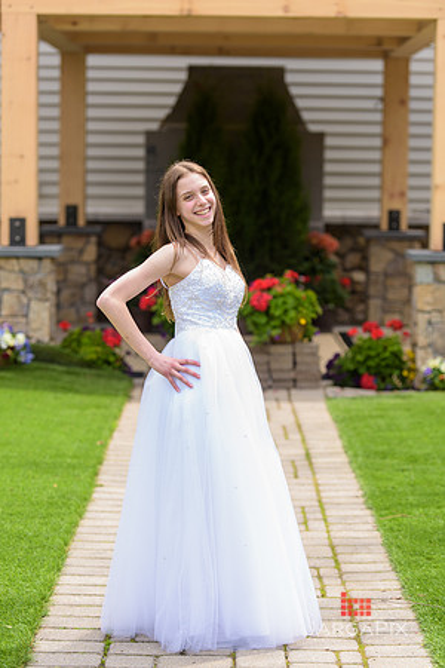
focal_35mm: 105
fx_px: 1947
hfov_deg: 13.0
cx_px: 222
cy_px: 334
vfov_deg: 19.5
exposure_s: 1/500
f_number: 3.2
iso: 200
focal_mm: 105
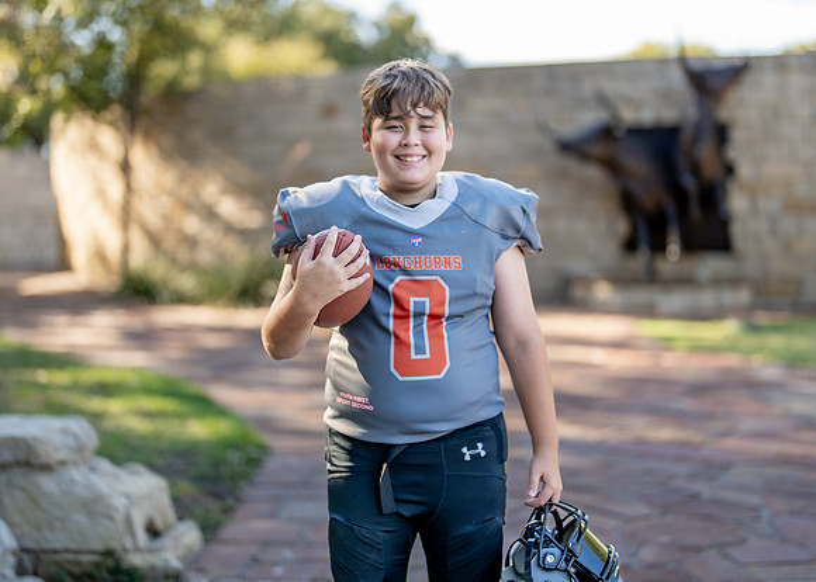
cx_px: 419
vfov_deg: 24.9
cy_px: 270
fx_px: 1320
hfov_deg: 34.3
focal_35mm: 57
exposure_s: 1/1000
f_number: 1.2
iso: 100
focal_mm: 50
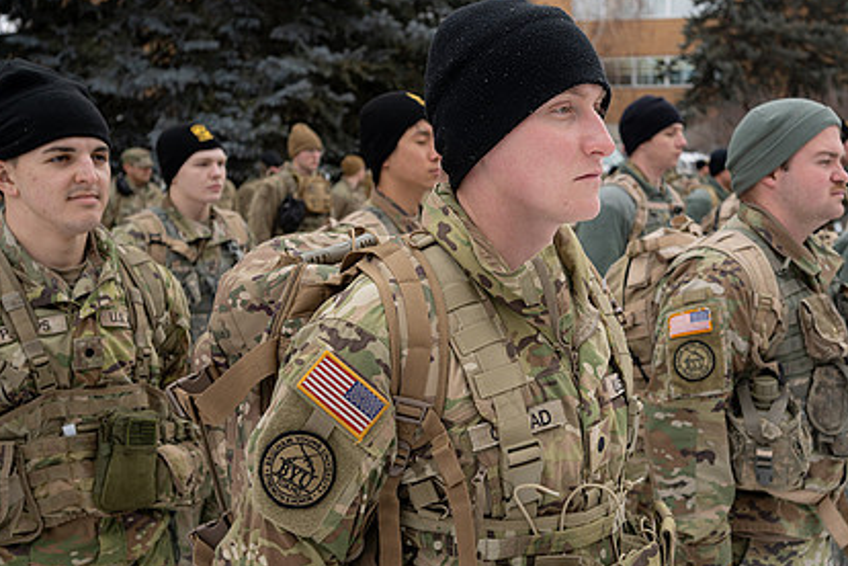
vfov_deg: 31.8
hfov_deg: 46.2
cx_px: 498
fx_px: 989
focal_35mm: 42
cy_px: 333
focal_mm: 30
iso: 100
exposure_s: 1/800
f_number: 4
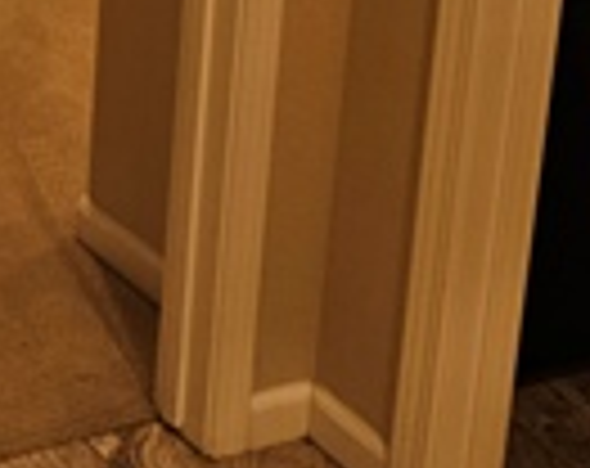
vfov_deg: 12.9
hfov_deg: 15.9
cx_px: -333
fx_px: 1915
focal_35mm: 110
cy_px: -306
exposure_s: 1/120
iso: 200
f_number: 1.7
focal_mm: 6.3
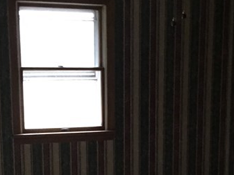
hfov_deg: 22.2
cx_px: 137
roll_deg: -2.3
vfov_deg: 16.4
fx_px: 595
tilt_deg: -10.7
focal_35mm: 88
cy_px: 183
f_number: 2.2
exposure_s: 1/4
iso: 64
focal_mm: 4.15
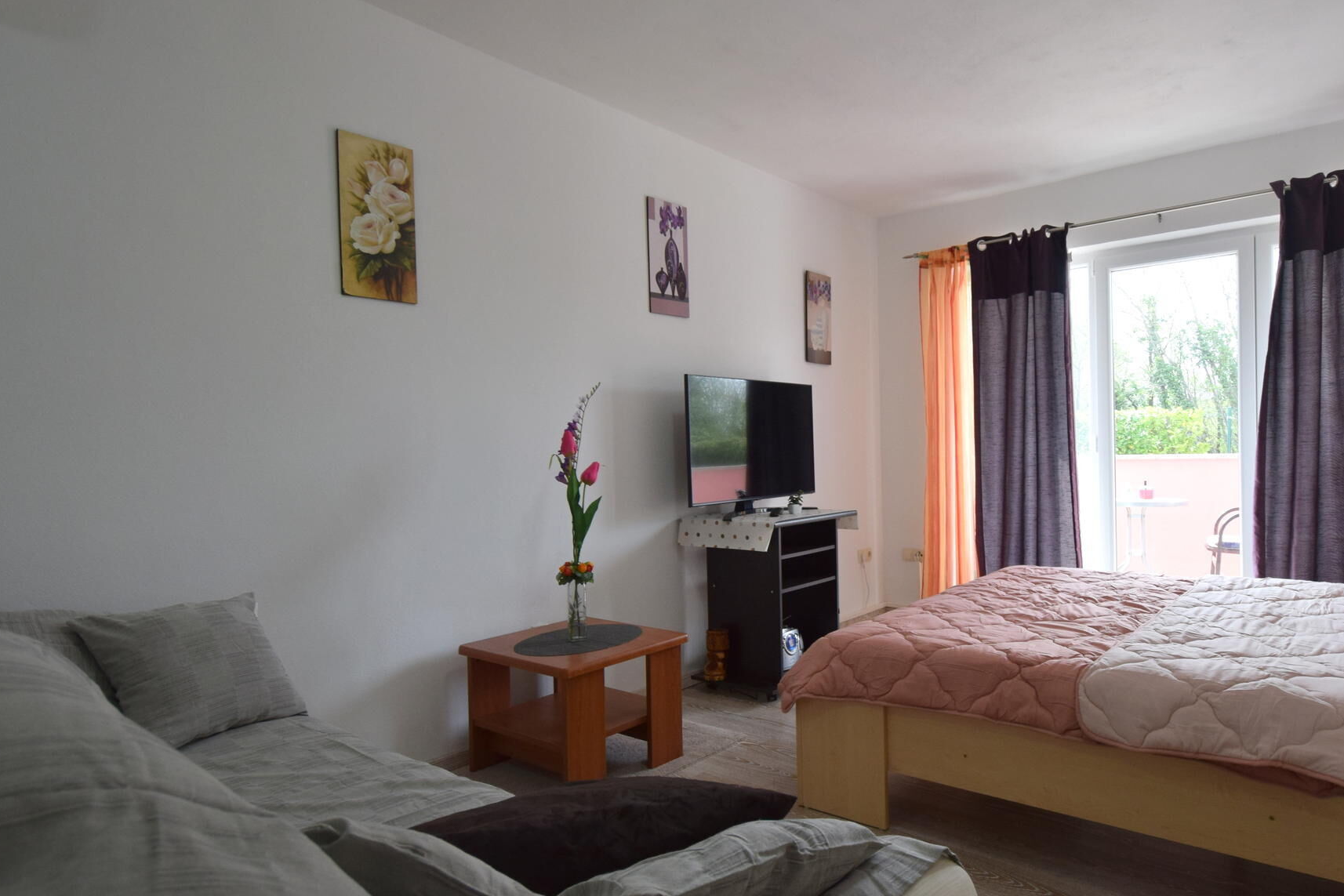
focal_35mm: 21
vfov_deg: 59.5
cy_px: 432
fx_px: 784
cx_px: 766
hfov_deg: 80.7
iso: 400
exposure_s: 1/125
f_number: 5.6
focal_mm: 10
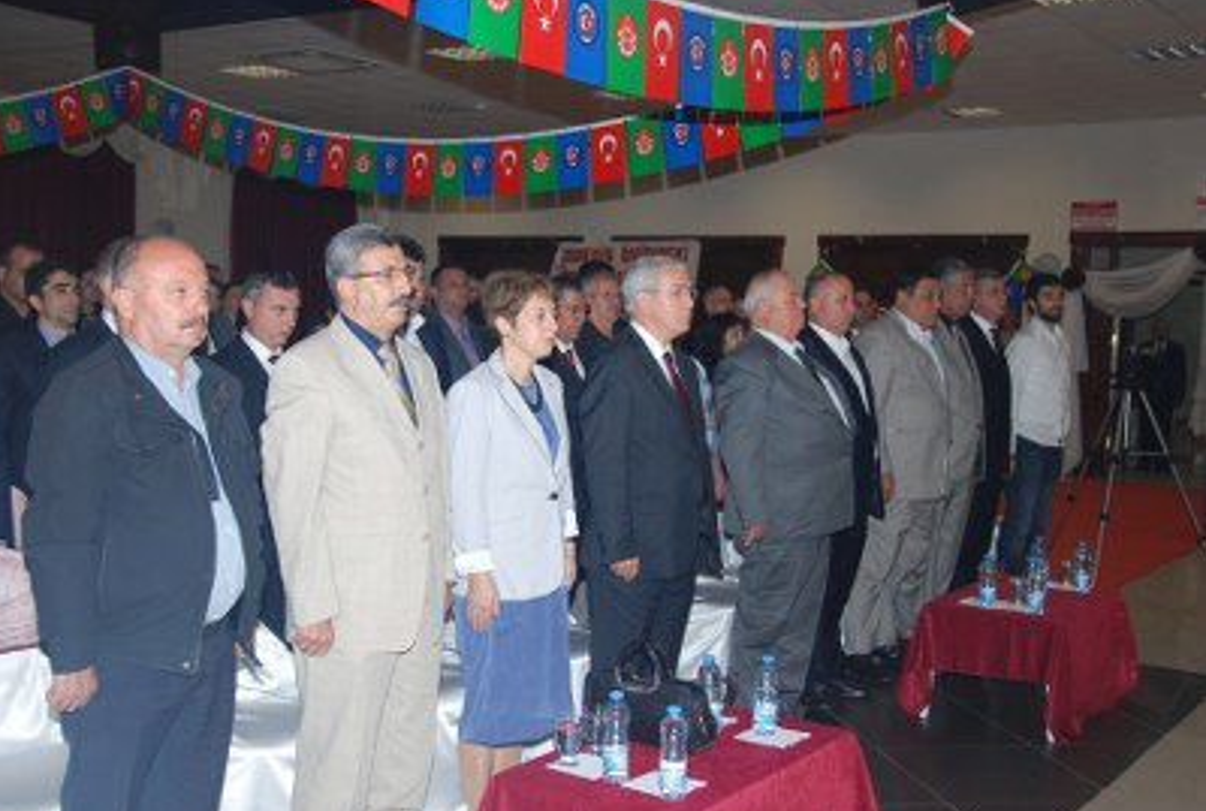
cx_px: 576
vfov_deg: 31.7
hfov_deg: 45.8
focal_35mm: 43
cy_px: 407
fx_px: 1428
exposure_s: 1/60
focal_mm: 27
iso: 200
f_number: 4
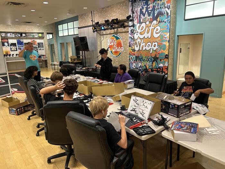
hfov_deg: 67.3
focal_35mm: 26
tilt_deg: -12.3
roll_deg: +1.4
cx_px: 112
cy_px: 84
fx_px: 169
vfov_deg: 53.1
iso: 125
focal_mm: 5.7
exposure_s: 1/120
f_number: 1.5
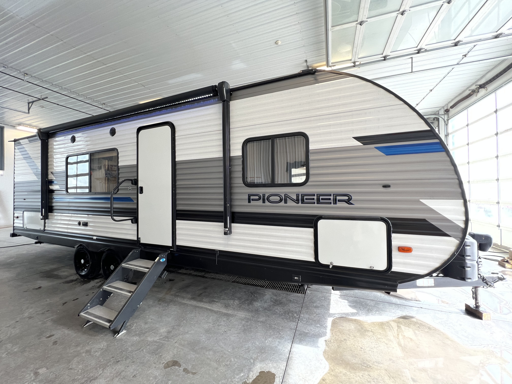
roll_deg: +0.8
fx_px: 192
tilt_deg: -0.4
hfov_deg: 106.2
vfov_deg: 89.9
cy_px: 192
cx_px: 256
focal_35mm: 13
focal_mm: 1.57
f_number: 1.8
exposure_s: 1/99
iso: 80
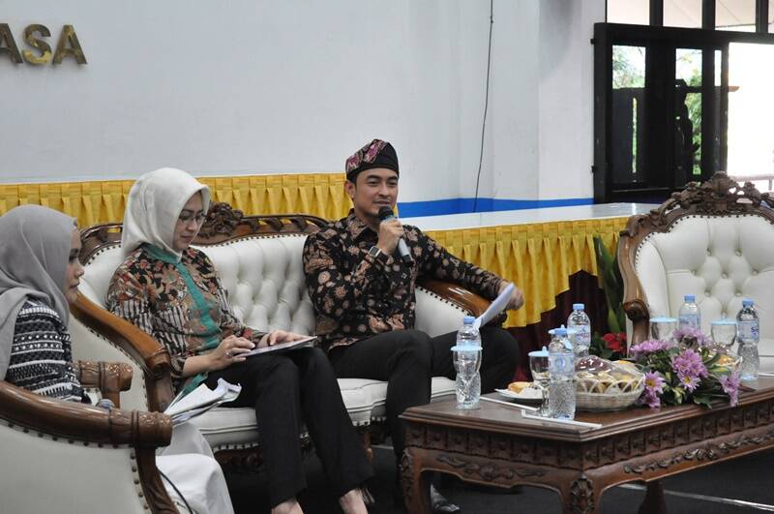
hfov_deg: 24.7
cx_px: 387
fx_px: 1771
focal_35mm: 82
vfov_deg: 16.5
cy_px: 257
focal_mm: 55
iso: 3200
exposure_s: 1/50
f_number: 5.6
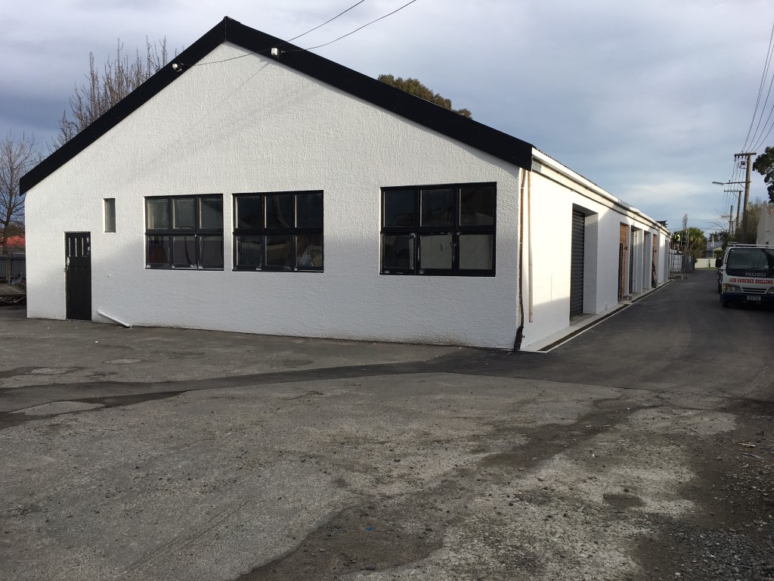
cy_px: 290
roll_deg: -1.0
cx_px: 387
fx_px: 648
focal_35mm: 29
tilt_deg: -1.8
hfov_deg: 61.7
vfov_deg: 48.2
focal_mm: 4.15
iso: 25
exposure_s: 1/635
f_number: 2.2
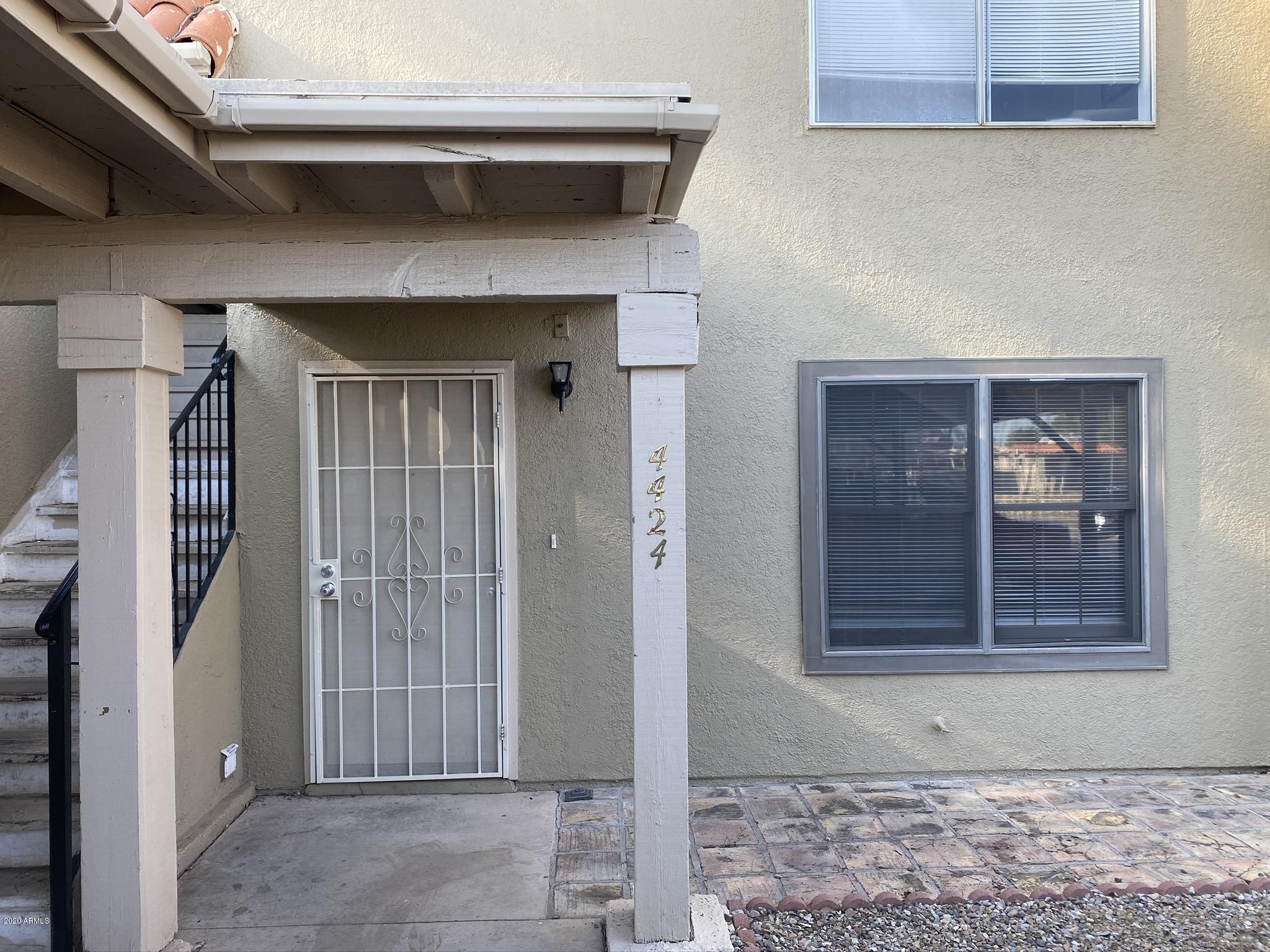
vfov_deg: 53.1
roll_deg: +0.4
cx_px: 635
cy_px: 476
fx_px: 954
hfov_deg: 67.3
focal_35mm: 26
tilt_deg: -0.7
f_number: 1.8
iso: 32
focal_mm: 4.25
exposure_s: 1/260
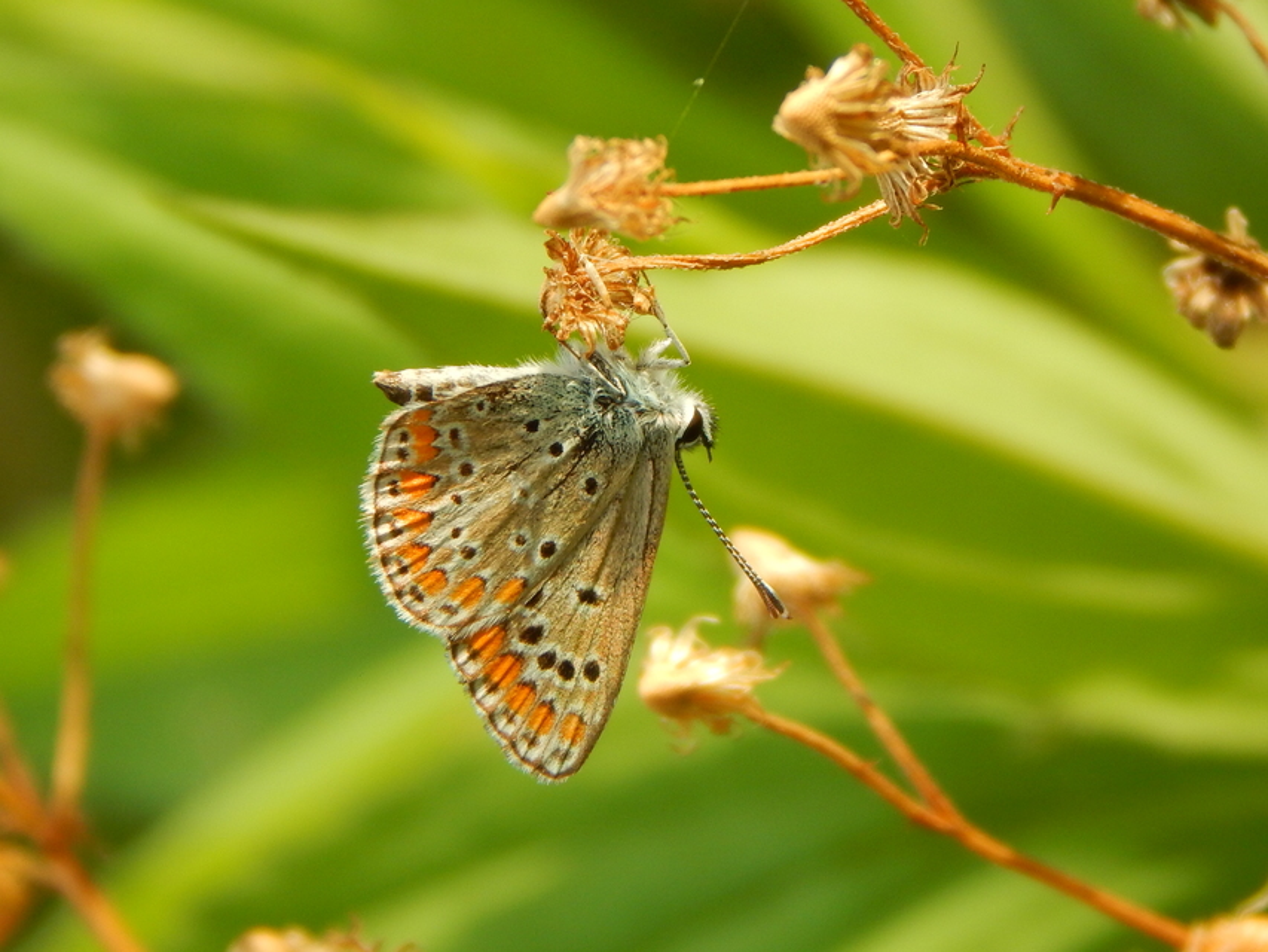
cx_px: 634
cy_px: 476
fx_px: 7584
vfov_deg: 7.2
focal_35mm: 207
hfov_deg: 9.6
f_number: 5.4
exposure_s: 1/250
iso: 140
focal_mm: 37.1
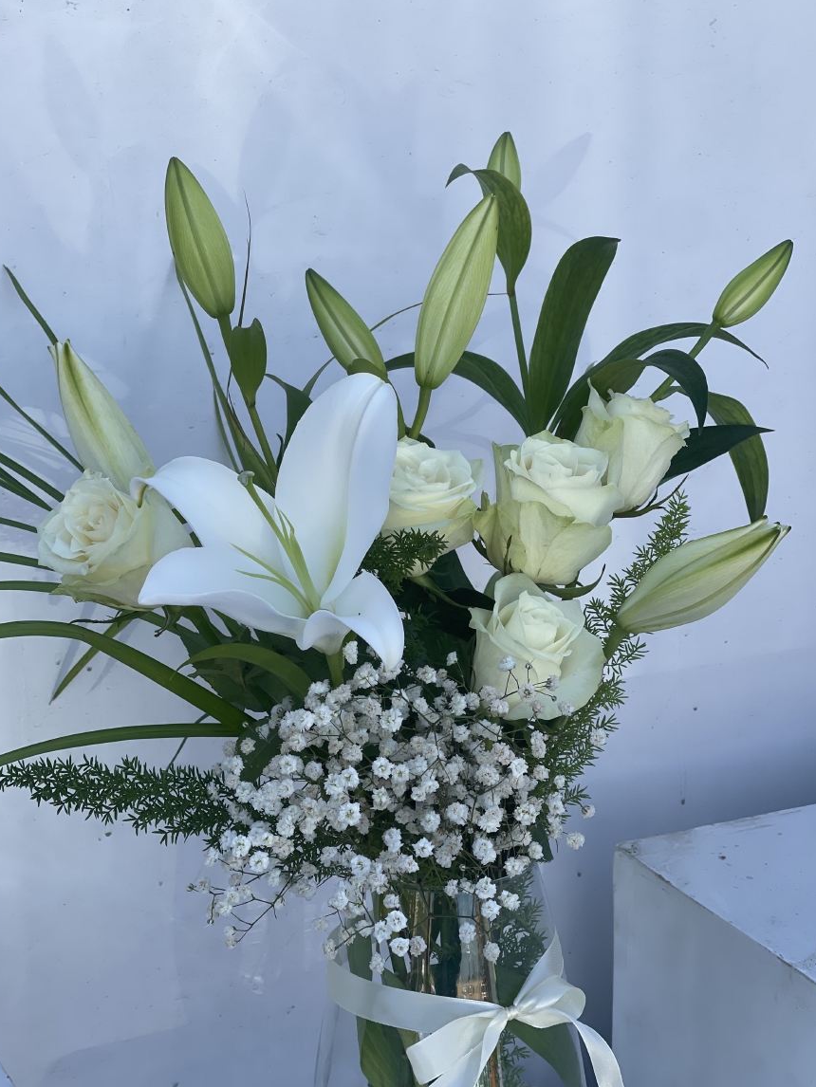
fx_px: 2105
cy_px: 549
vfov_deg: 29.0
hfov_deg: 21.9
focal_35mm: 67
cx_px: 399
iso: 20
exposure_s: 1/329
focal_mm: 7.5
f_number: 2.2
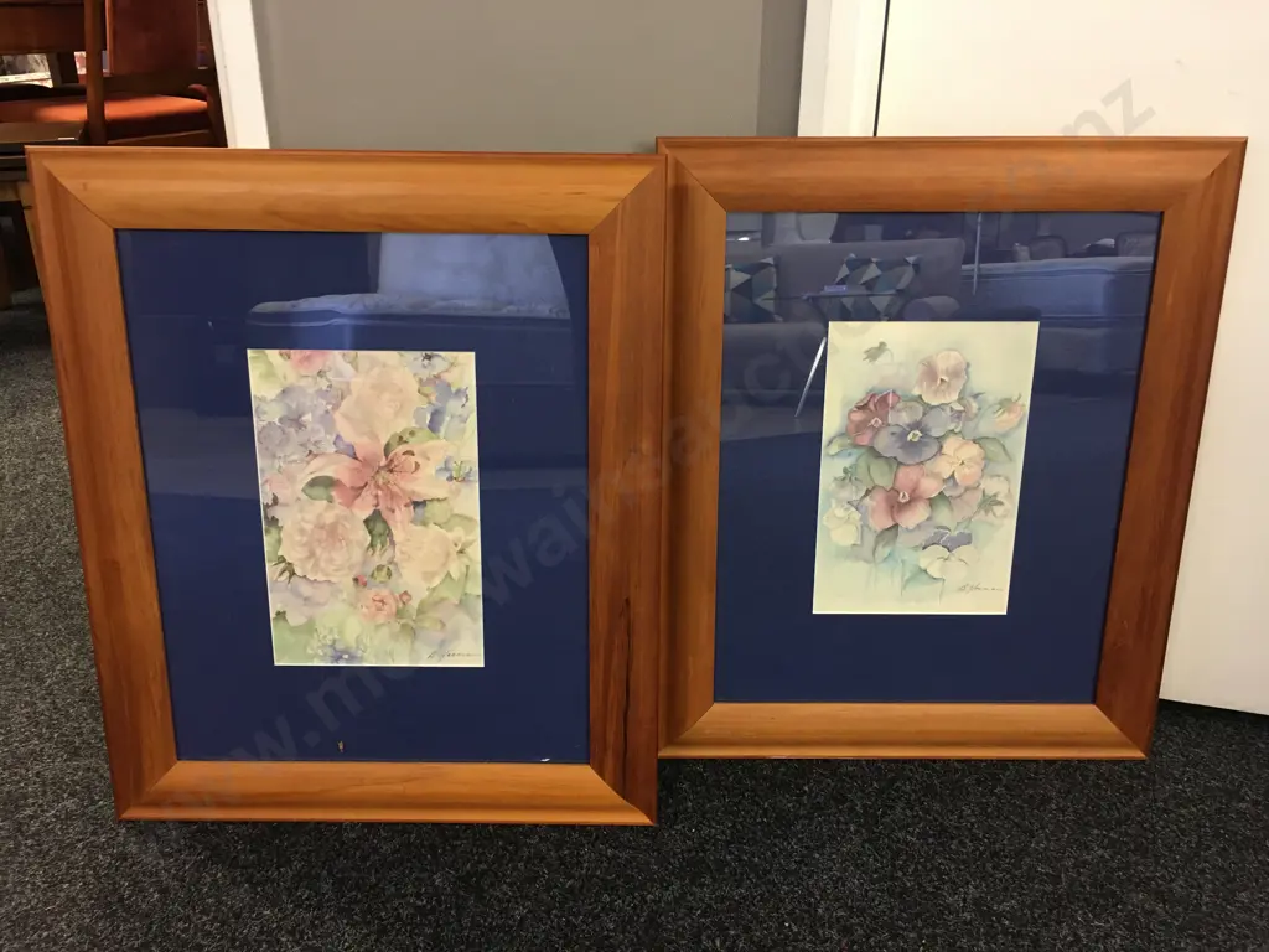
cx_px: 634
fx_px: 1063
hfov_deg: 61.7
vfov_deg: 48.2
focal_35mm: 29
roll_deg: -0.3
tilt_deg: -21.6
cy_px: 476
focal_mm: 4.15
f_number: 2.2
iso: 80
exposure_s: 1/17
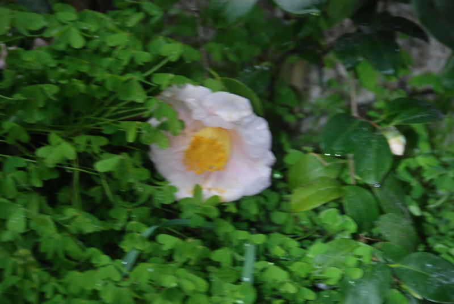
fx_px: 3789
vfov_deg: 4.6
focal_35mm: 300
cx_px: 227
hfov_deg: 6.9
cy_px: 152
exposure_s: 1/50
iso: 800
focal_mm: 200
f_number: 5.6
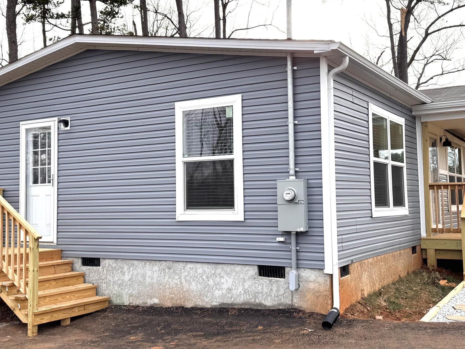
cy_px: 161
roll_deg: +1.1
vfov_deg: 33.6
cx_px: 216
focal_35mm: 43
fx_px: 578
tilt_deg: +3.3
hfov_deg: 43.8
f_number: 1.78
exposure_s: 1/1980
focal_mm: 6.76
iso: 80
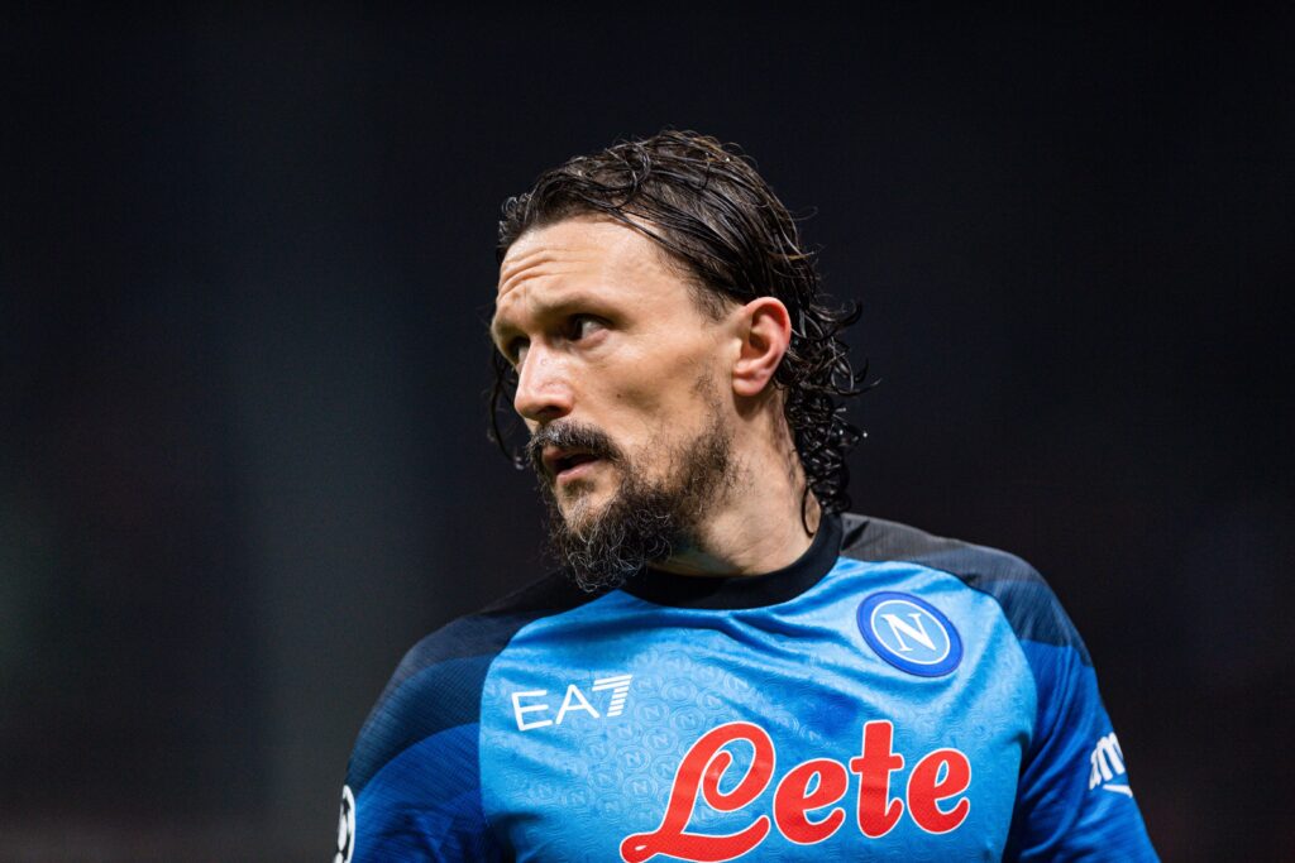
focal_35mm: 400
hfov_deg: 5.2
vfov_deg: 3.4
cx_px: 648
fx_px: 14390
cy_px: 432
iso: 2000
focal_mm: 400
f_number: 2.8
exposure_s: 1/2000
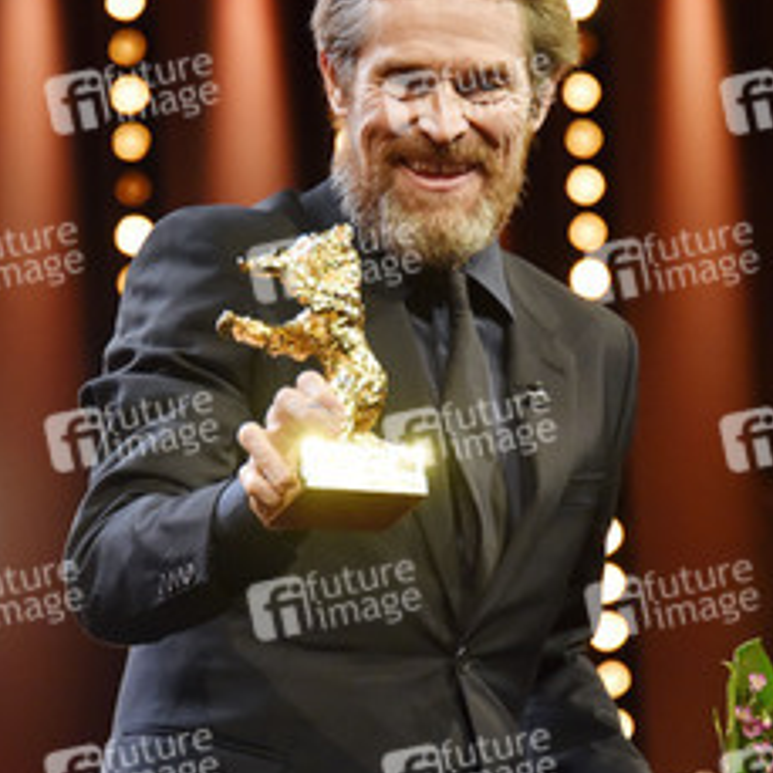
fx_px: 8034
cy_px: 348
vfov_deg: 5.5
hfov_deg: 5.5
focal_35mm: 318
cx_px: 380
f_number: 5.6
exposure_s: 1/125
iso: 4000
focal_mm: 190
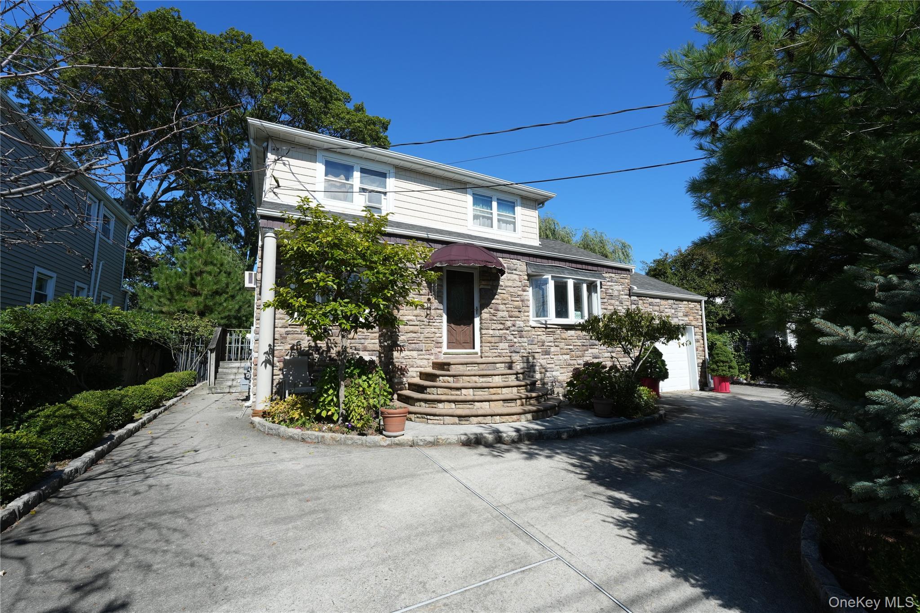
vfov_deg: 81.2
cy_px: 306
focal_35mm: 14
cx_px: 460
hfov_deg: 104.3
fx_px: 358
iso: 400
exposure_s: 1/500
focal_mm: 14
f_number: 11
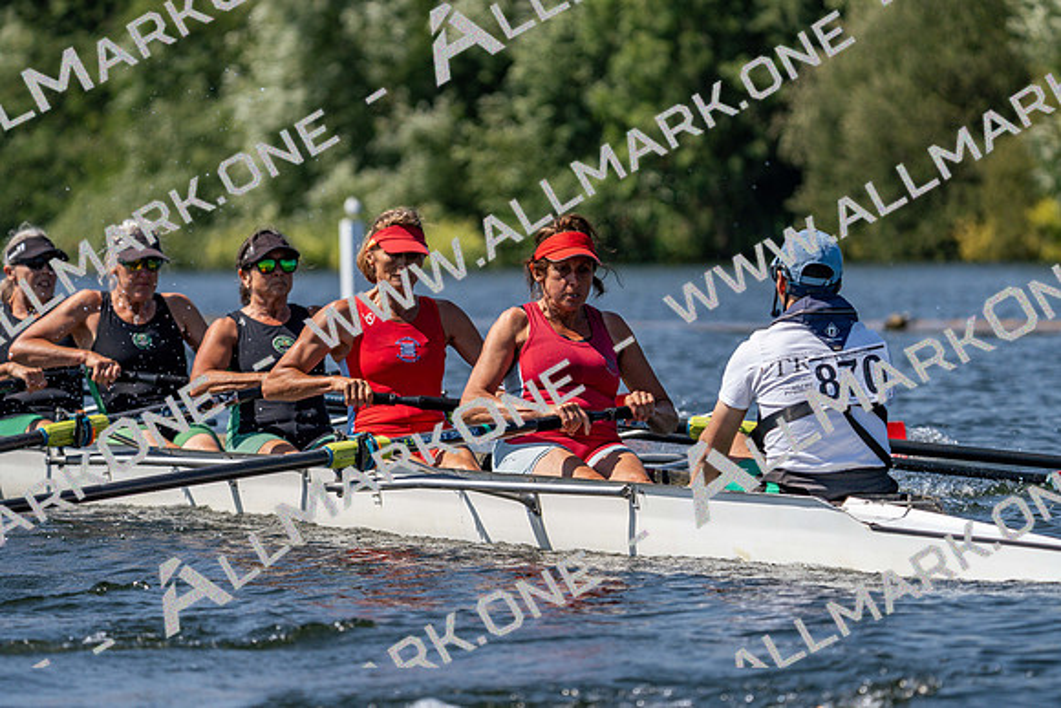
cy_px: 354
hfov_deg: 7.0
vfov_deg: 4.7
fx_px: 8696
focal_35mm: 295
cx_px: 530
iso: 200
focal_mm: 295
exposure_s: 1/2000
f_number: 6.3
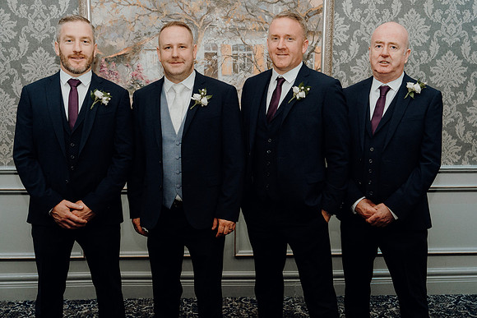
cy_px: 159
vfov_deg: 30.5
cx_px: 238
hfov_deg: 44.5
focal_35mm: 44
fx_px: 583
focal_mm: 44
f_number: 5
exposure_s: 1/160
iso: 2500
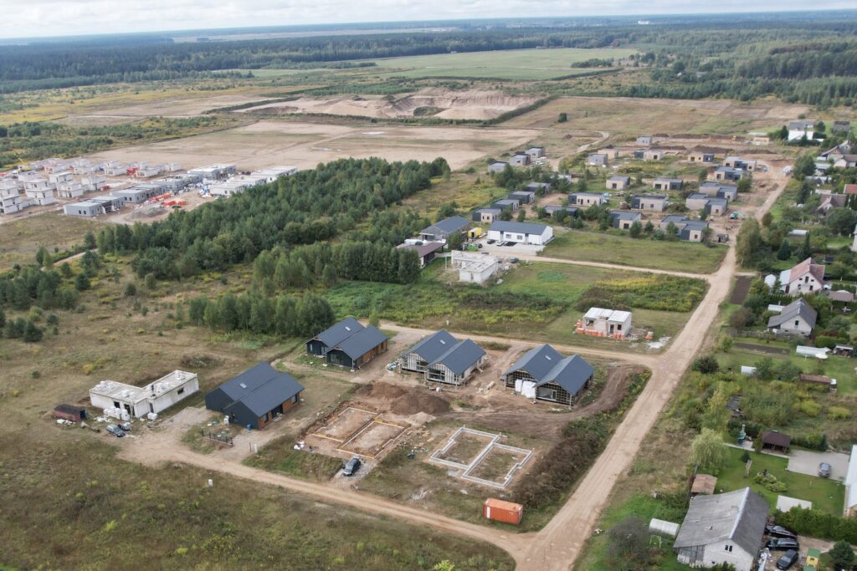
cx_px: 428
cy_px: 286
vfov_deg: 57.2
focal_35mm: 22
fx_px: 524
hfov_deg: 78.6
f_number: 2.8
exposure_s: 1/1250
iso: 200
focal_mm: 8.38
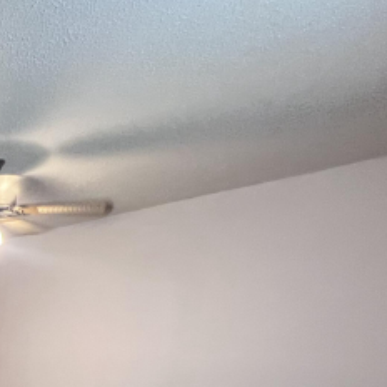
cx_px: -149
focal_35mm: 33
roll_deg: -2.0
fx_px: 417
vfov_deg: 42.2
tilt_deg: -7.3
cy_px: 397
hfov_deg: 32.4
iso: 400
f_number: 1.8
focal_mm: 1.57
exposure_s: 1/60
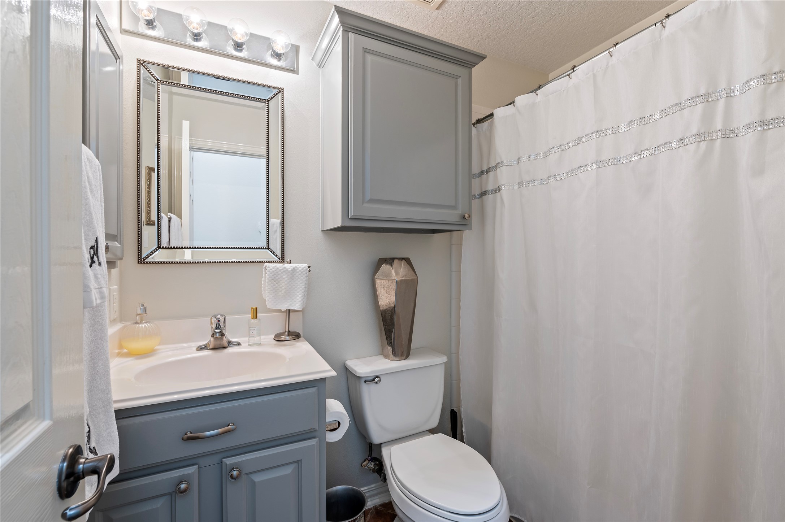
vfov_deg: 77.2
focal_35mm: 15
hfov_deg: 100.4
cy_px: 261
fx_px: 327
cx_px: 392
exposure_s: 1/1.67
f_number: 6.3
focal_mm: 15
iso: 125
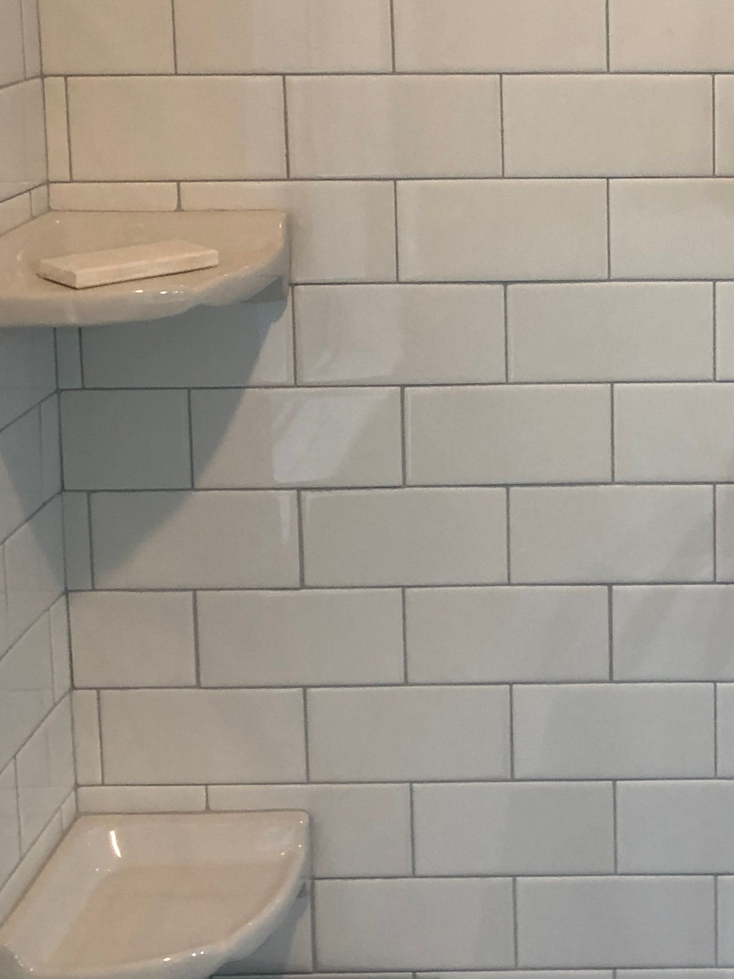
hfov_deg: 21.3
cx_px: 779
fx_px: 1866
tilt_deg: -7.3
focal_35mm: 66
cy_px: 151
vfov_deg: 28.5
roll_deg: -0.5
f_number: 1.8
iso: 32
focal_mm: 4
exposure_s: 1/30
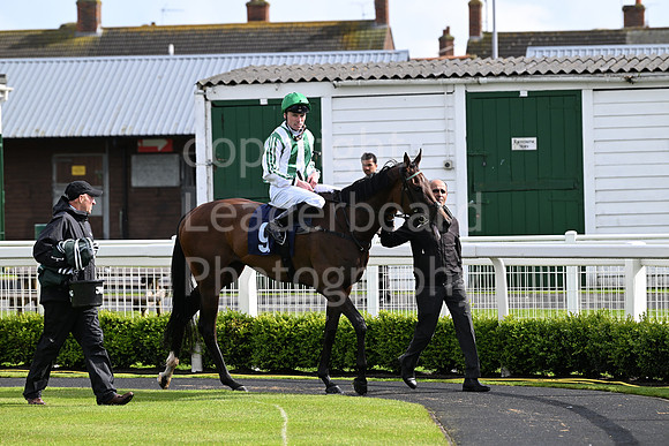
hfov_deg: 10.3
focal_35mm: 200
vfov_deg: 6.9
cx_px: 334
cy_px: 223
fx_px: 3717
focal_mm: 200
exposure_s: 1/2500
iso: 800
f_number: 5.6
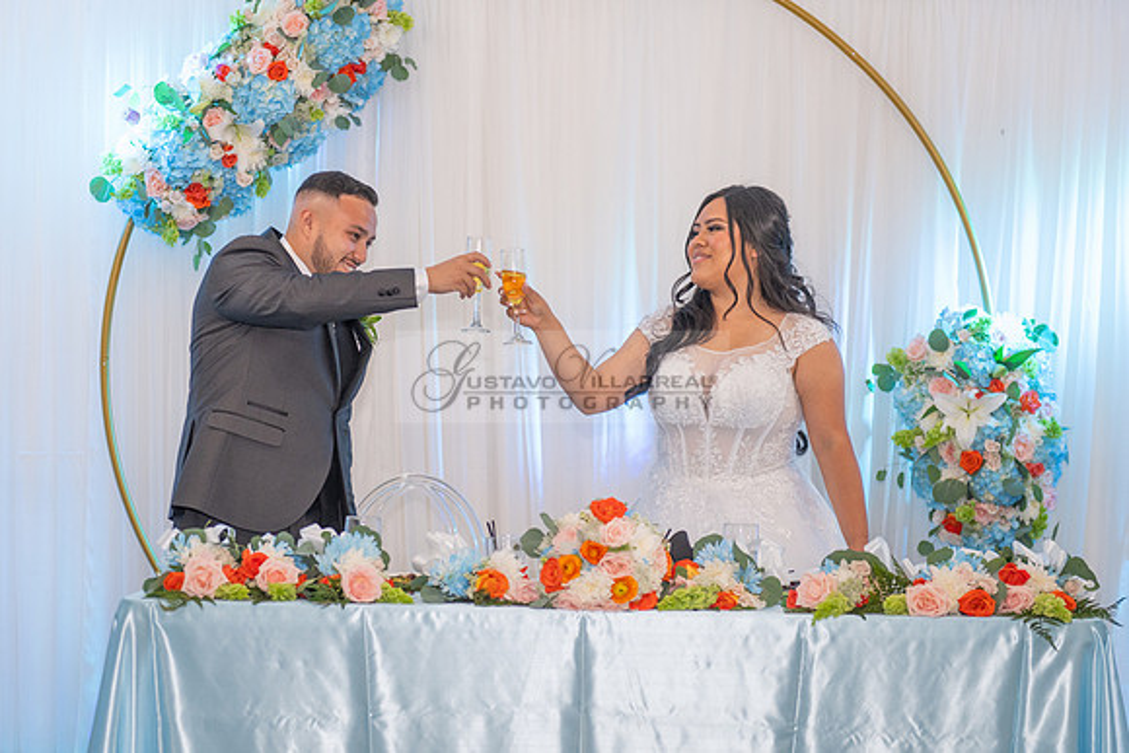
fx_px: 2362
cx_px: 506
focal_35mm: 75
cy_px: 421
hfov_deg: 26.9
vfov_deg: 18.1
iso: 1000
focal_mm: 62
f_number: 3.2
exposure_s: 1/160
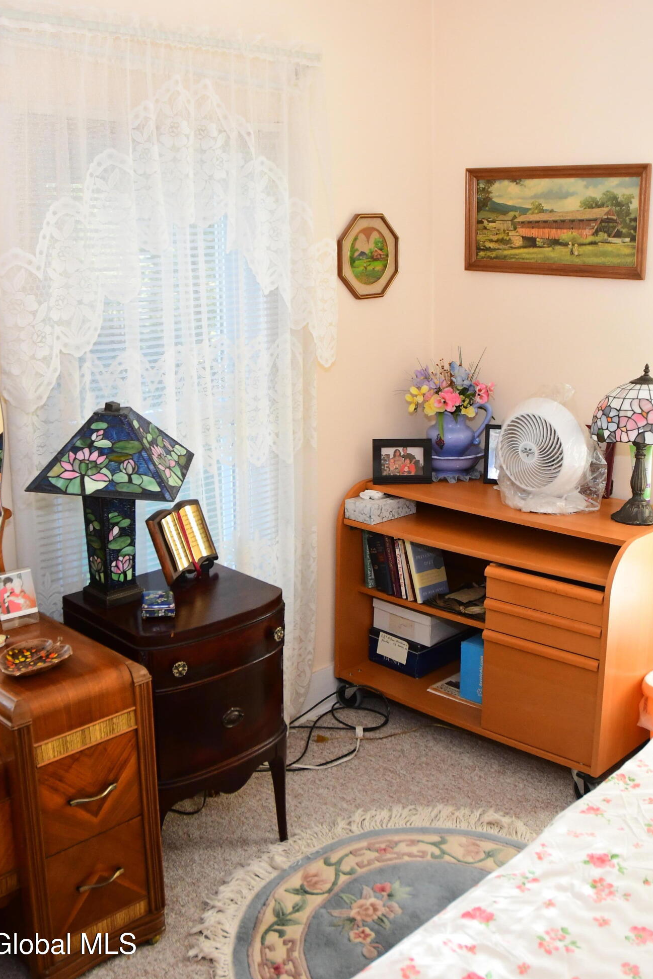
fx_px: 1007
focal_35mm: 37
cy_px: 487
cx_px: 323
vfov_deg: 51.9
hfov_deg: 35.9
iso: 2000
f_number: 4.5
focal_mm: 18
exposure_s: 1/400
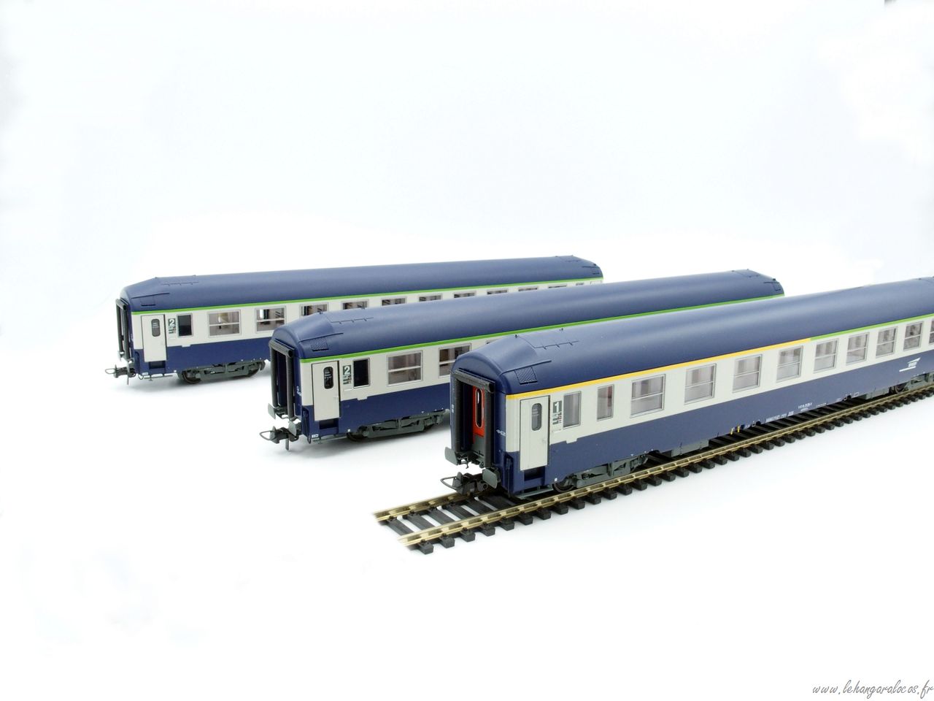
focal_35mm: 28
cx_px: 467
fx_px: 755
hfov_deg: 63.4
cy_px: 350
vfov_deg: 49.7
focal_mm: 6
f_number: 8
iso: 320
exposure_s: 1/80
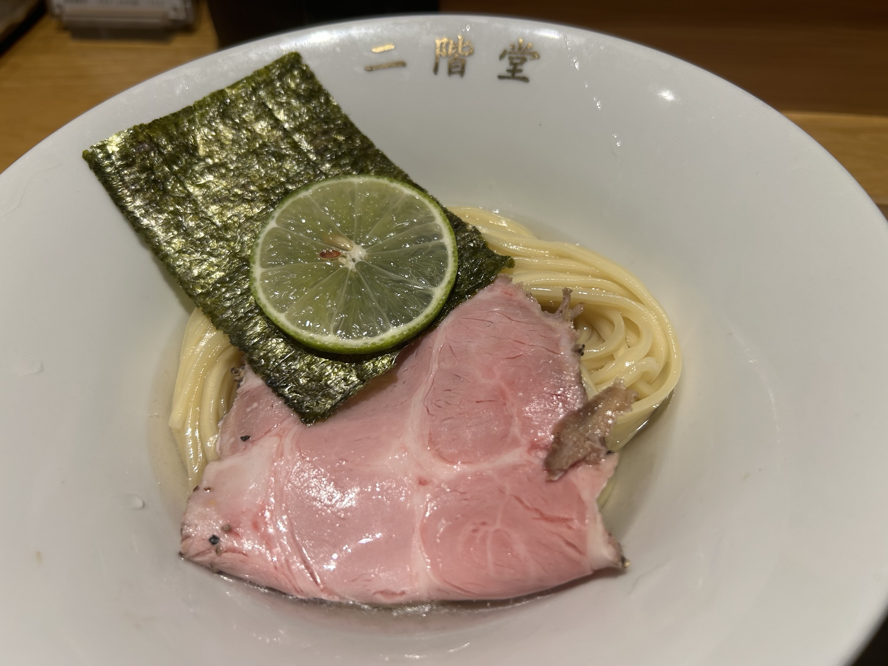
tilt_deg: -50.4
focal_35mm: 26
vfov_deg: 53.1
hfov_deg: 67.3
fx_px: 667
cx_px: 444
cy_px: 333
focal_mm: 5.7
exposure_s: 1/107
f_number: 1.5
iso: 32
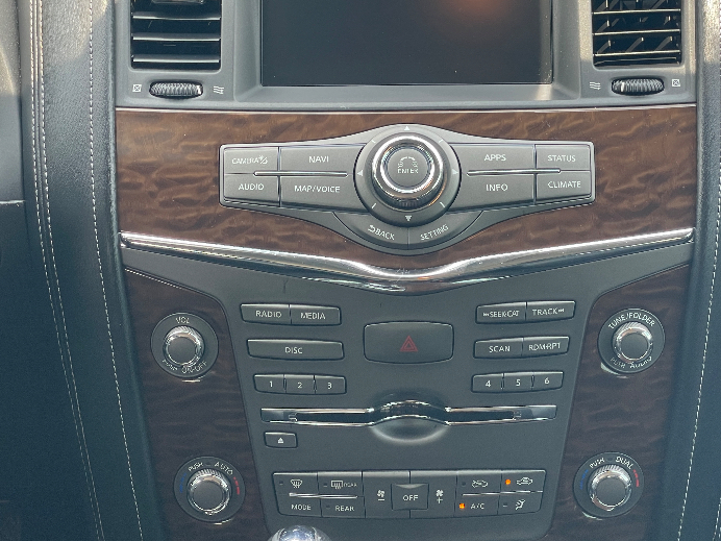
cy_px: 245
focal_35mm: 77
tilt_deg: -28.2
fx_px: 1604
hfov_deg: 25.3
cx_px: 422
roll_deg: -1.6
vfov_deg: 19.1
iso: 50
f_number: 2
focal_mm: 6
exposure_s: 1/99
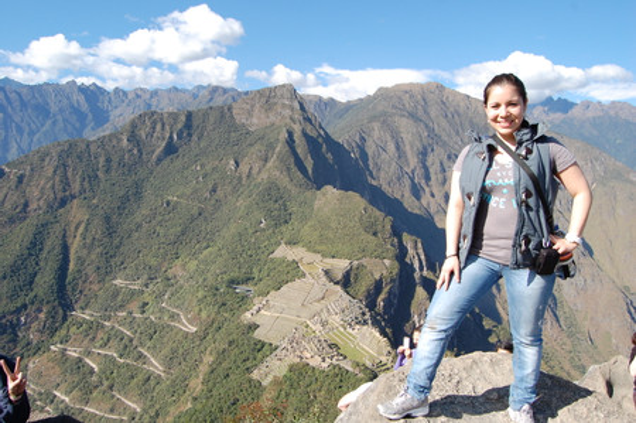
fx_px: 476
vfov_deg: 47.8
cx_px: 318
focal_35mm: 27
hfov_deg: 67.4
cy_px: 212
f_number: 8
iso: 200
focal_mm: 18
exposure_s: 1/250
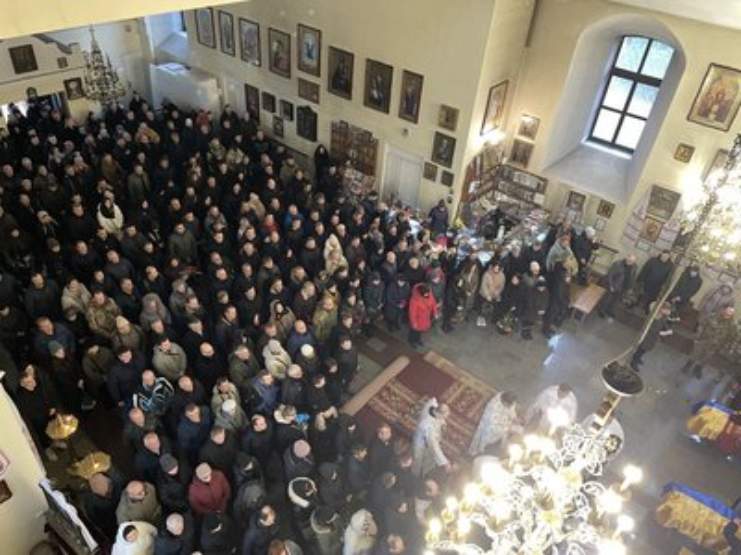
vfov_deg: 53.1
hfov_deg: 67.3
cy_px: 278
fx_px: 557
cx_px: 370
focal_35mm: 26
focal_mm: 4.2
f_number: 1.6
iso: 400
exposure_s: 1/33
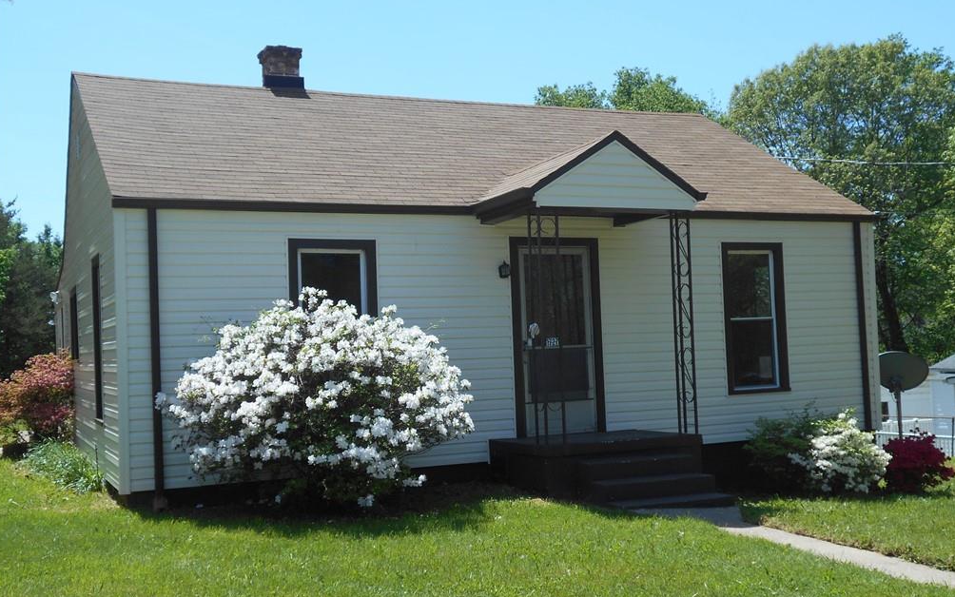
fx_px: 1041
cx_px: 479
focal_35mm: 40
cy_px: 327
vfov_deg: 32.0
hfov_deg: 49.3
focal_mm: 6.7
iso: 80
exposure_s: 1/640
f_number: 3.9
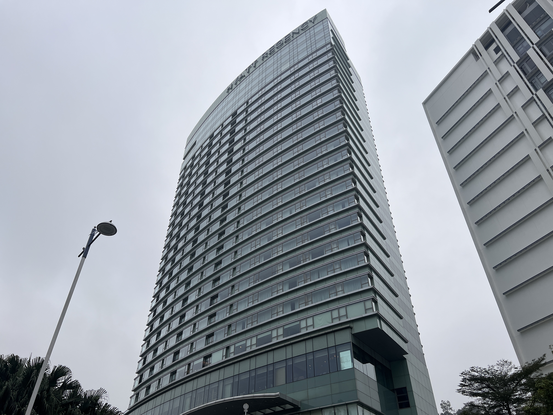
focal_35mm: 26
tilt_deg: +40.8
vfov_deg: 53.1
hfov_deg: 67.3
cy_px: 208
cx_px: 276
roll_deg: -0.6
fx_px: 415
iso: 50
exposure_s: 1/2571
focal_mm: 5.7
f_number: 1.5
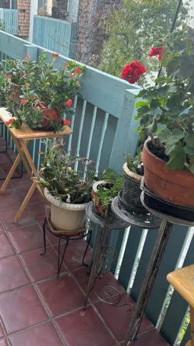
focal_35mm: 35
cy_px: 150
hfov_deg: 33.2
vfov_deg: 56.4
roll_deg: -6.0
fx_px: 320
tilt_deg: -25.9
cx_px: 52
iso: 125
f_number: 1.6
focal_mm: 5.96
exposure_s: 1/116
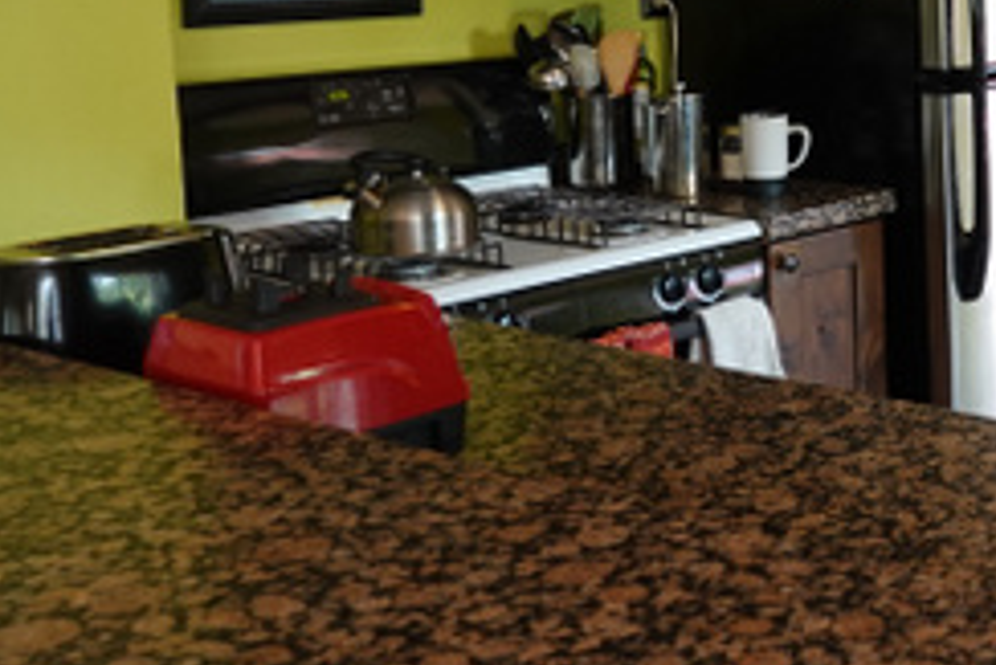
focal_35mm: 63
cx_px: 1237
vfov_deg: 21.2
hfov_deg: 27.5
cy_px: 96
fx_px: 1744
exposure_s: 1/30
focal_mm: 8.8
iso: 200
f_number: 2.5
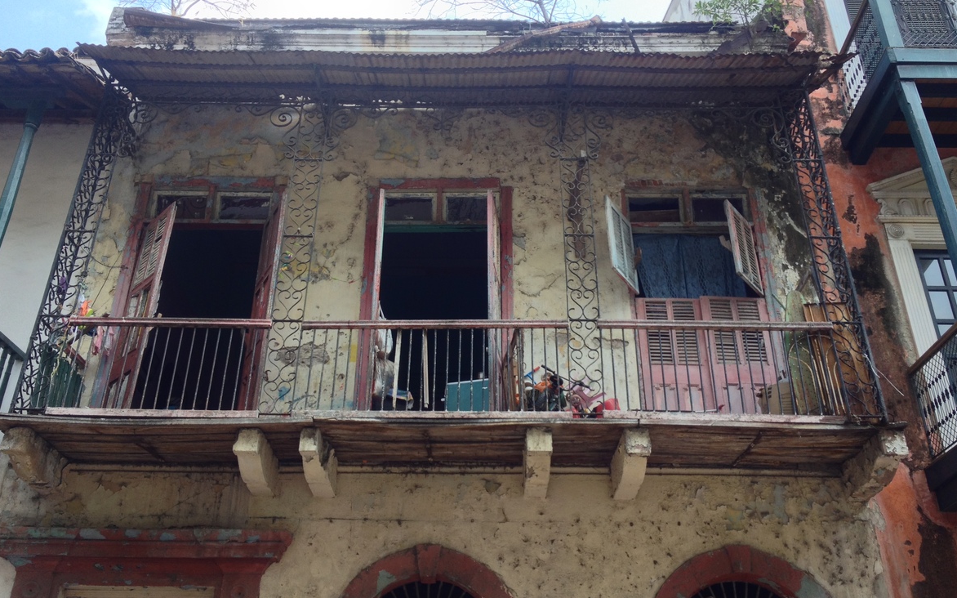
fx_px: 991
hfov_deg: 51.6
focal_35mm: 38
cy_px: 274
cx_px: 474
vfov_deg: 33.5
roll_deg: -0.5
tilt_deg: +27.5
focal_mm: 4.28
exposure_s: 1/234
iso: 50
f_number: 2.4
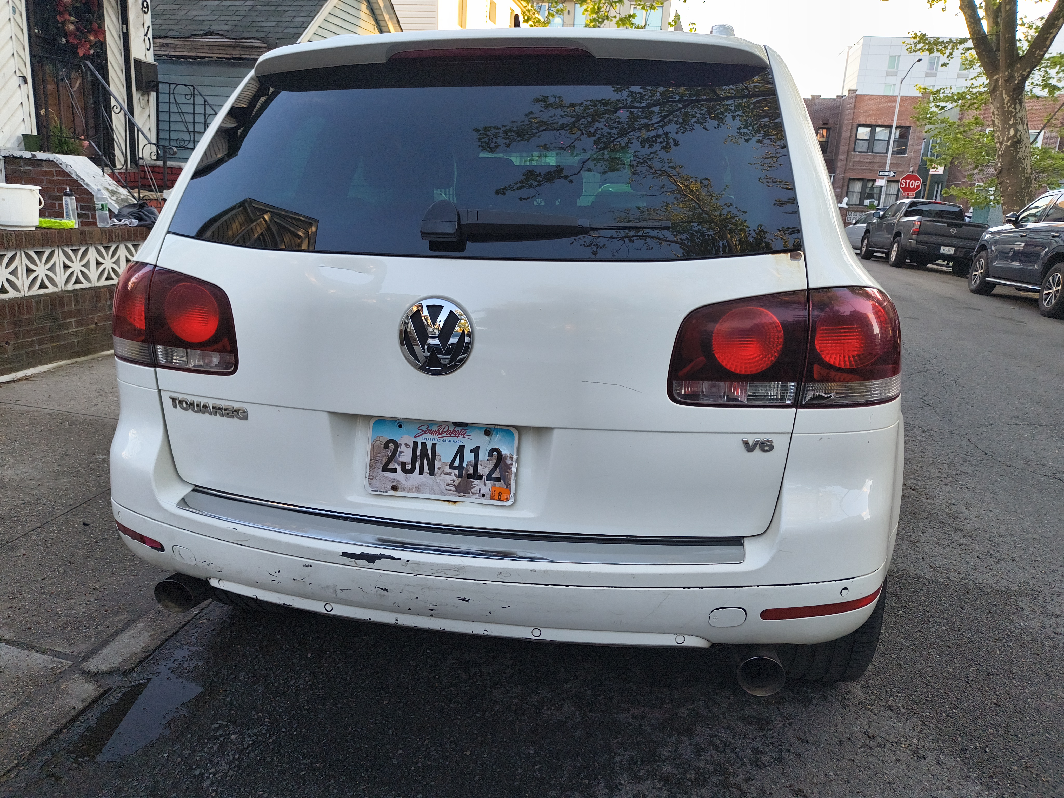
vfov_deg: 54.9
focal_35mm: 25
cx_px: 532
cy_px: 399
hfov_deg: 69.4
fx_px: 768
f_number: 1.7
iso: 100
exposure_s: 1/123
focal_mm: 4.68
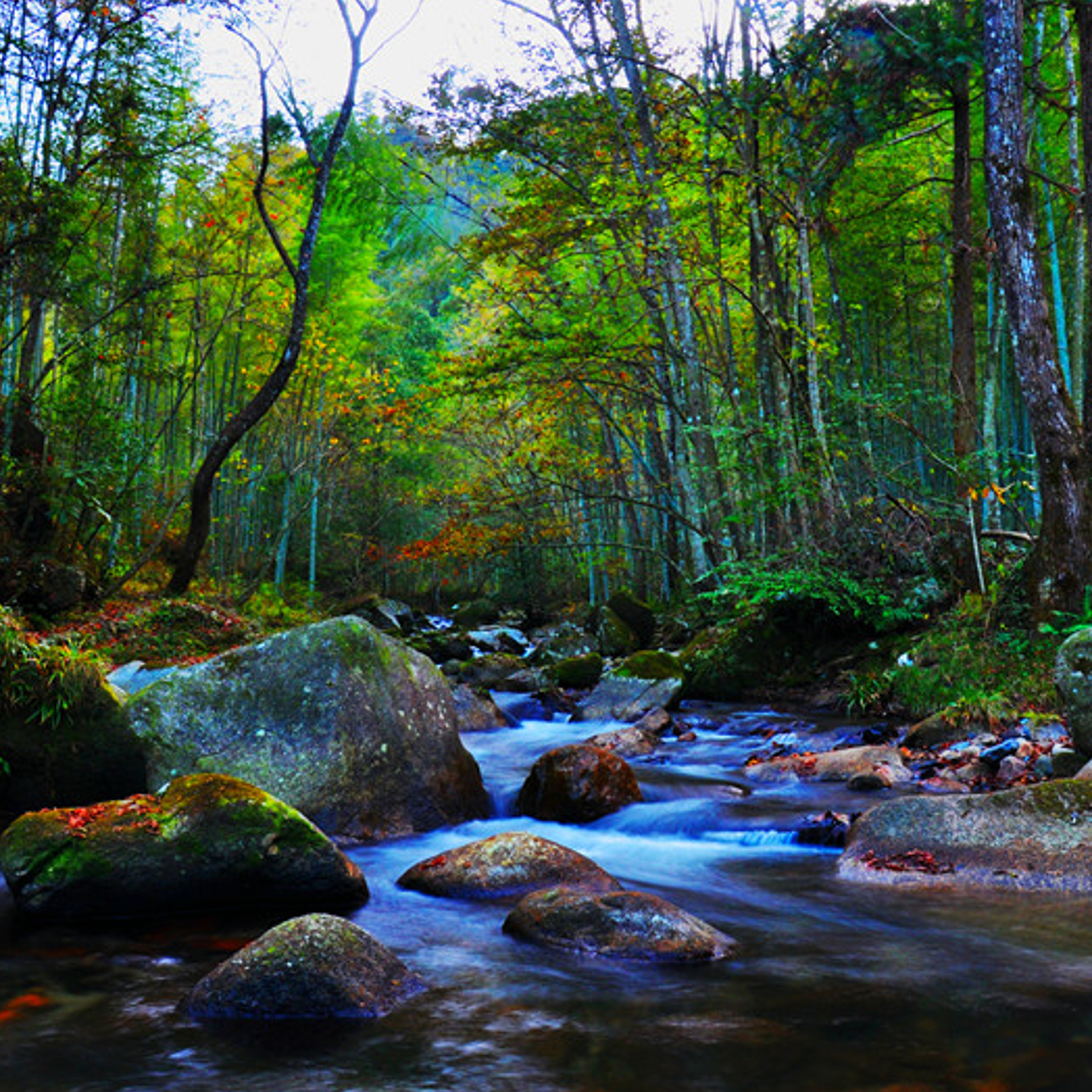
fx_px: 1249
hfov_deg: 47.2
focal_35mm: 35
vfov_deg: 47.2
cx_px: 575
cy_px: 547
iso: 200
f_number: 22
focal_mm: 18
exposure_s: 1.3
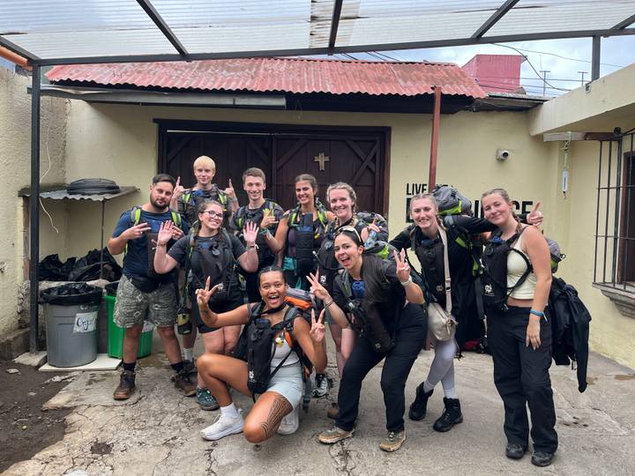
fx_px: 477
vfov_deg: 53.1
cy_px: 238
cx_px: 318
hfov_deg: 67.3
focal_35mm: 26
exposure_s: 1/401
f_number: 1.6
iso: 50
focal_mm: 5.1
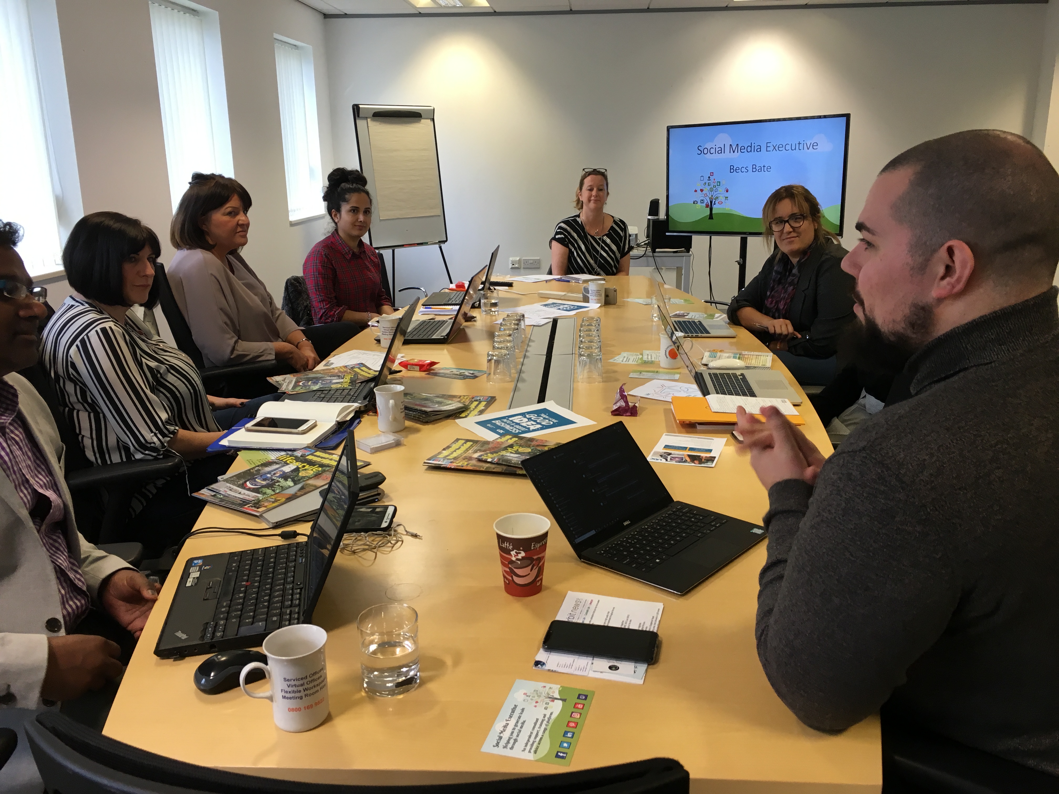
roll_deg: +1.2
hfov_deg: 61.7
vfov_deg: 48.2
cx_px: 530
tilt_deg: -16.6
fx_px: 887
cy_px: 397
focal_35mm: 29
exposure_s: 1/33
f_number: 2.2
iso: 32
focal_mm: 4.15
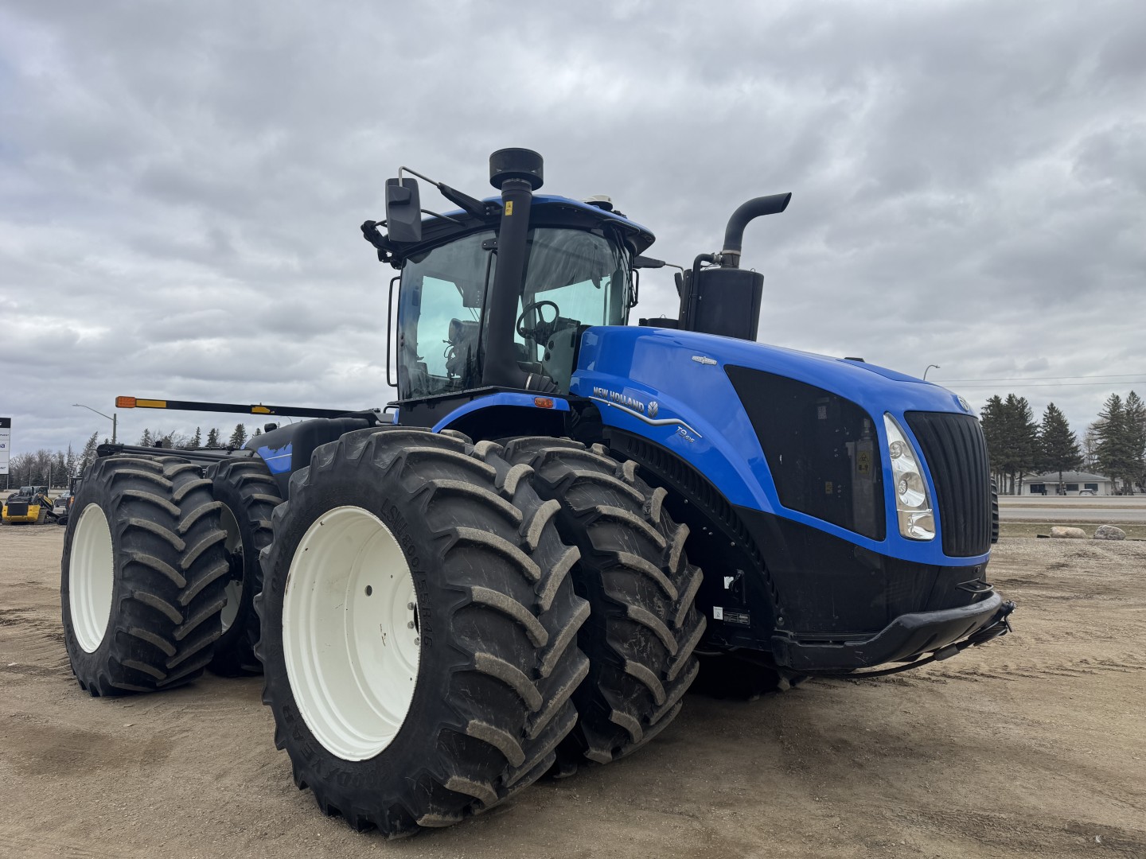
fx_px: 795
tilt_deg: +4.3
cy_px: 430
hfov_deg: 71.6
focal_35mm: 24
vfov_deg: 56.8
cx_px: 573
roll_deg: +0.9
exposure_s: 1/5814
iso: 80
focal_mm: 6.76
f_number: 1.78
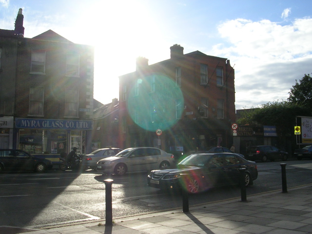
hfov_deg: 49.0
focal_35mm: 38
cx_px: 156
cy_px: 117
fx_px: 343
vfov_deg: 37.7
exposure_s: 1/576
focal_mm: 5.8
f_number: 5.6
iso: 71
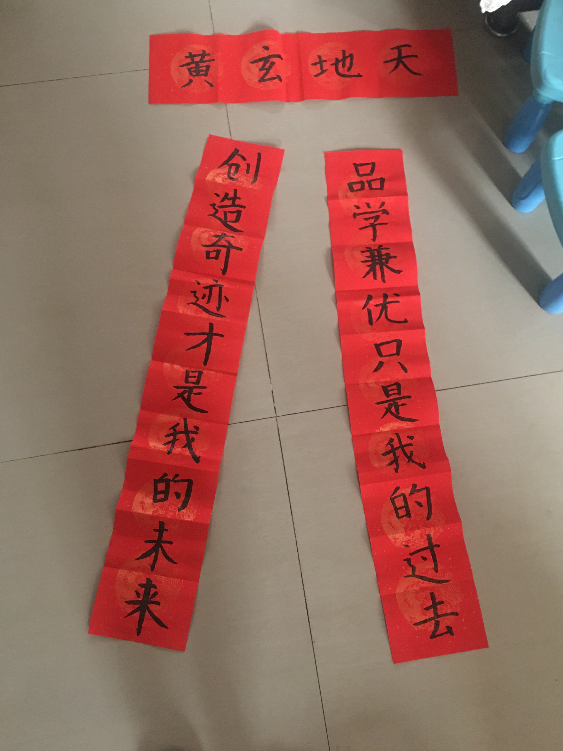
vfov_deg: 56.7
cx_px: 297
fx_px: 694
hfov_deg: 44.1
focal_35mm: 32
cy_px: 345
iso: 100
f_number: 2.2
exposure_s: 1/4
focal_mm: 4.15
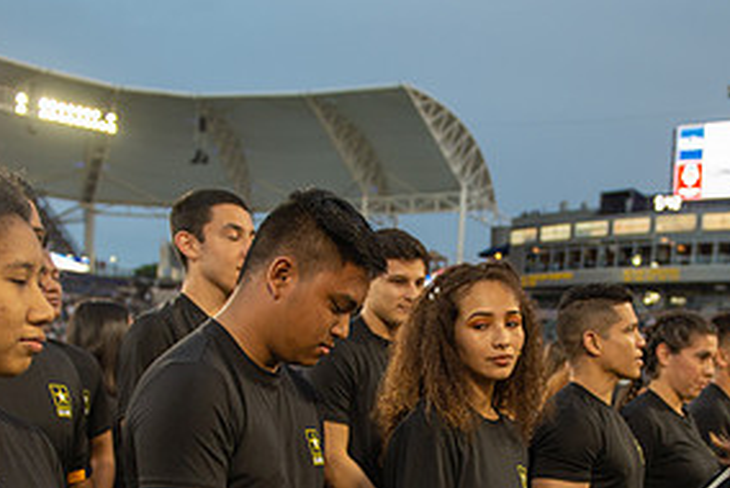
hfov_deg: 40.0
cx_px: 465
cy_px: 471
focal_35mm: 49
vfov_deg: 26.3
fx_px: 995
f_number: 2.8
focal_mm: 24
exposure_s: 1/500
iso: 400
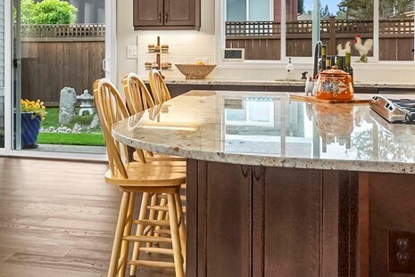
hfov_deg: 38.1
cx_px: 115
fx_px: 588
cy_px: 61
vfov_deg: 26.1
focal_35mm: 51
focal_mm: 14
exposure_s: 1/25
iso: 1000
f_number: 7.1
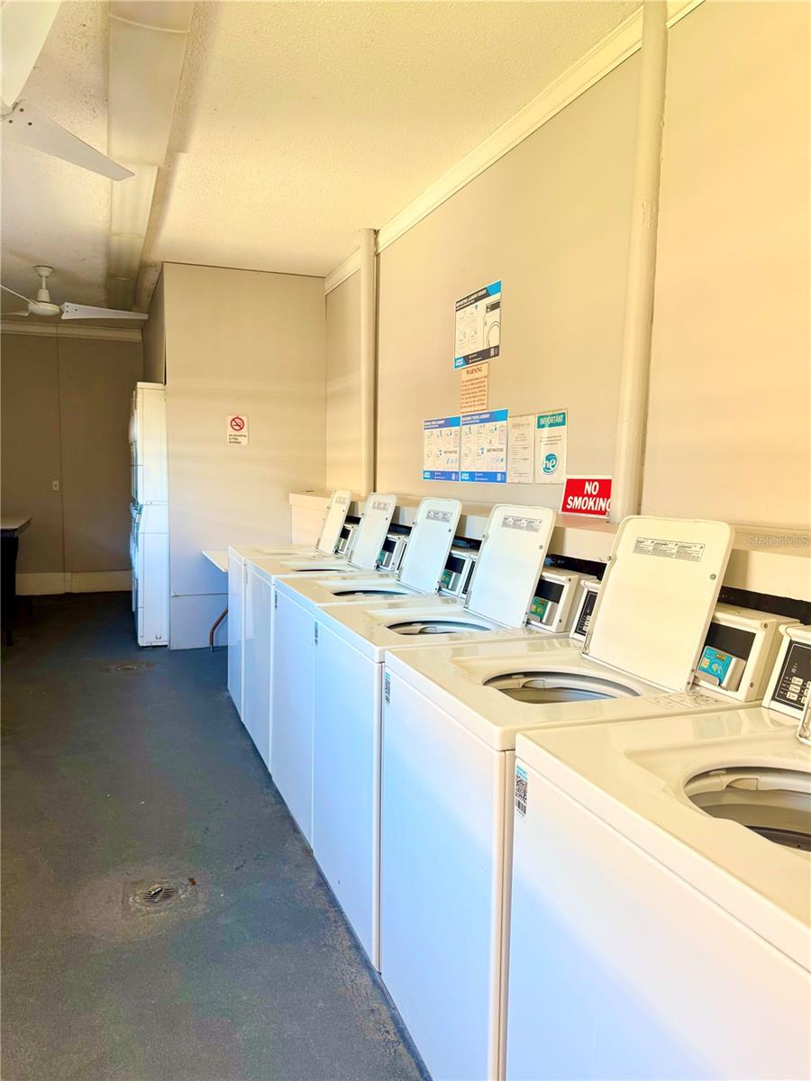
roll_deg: -0.5
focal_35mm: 24
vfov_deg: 71.6
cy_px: 540
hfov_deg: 56.8
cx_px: 406
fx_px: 750
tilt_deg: -4.5
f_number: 1.78
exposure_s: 1/121
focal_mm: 6.76
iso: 160
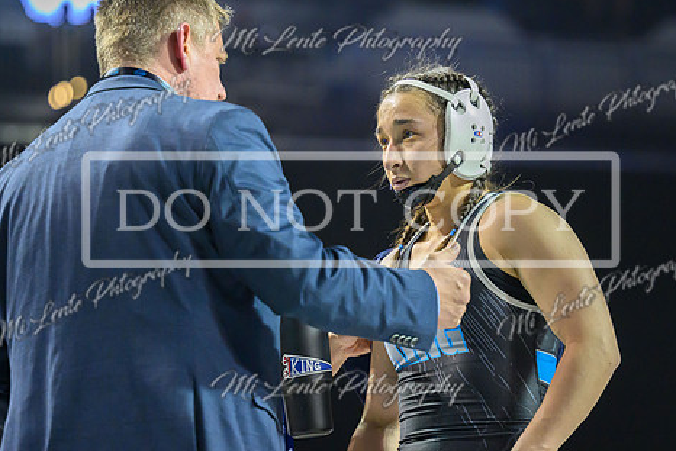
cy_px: 211
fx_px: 3437
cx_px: 356
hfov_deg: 11.2
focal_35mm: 183
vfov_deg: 7.5
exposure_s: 1/800
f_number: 2.8
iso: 4000
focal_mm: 125
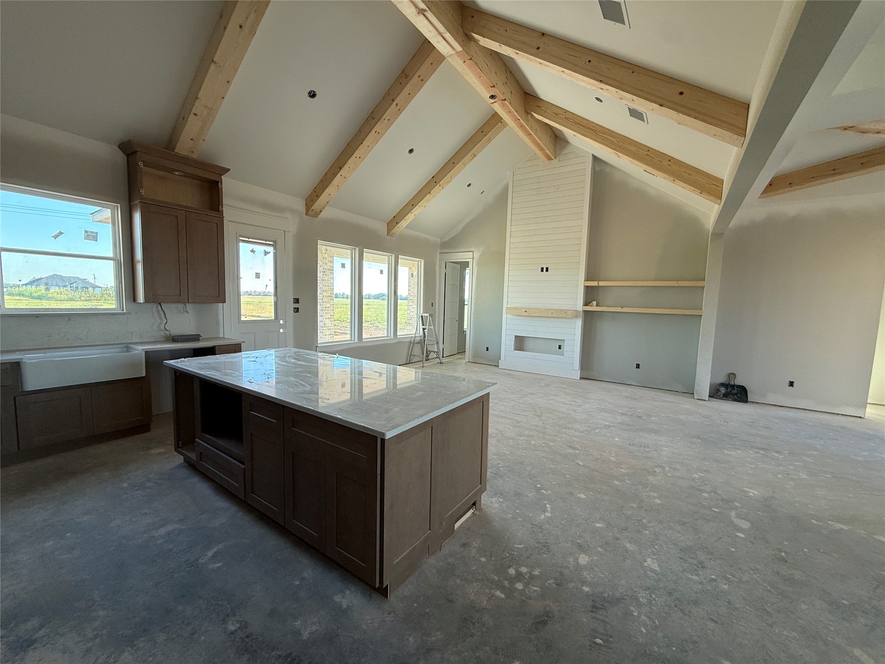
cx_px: 442
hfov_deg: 102.1
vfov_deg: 85.7
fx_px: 358
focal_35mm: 14
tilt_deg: -4.6
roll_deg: -1.7
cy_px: 332
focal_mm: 2.22
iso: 80
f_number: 2.2
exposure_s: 1/99
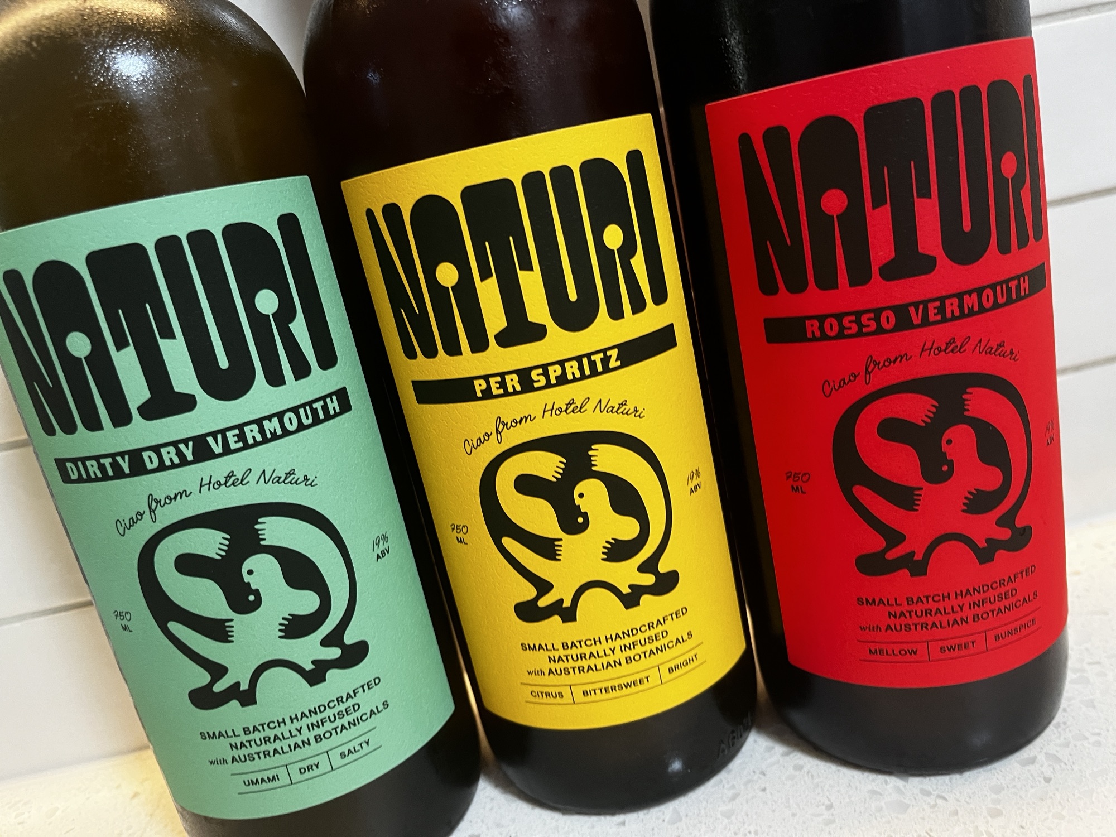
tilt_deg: -17.8
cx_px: 558
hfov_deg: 67.3
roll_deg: +13.5
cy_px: 418
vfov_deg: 53.1
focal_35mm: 26
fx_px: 838
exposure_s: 1/60
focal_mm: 5.1
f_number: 1.6
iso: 250
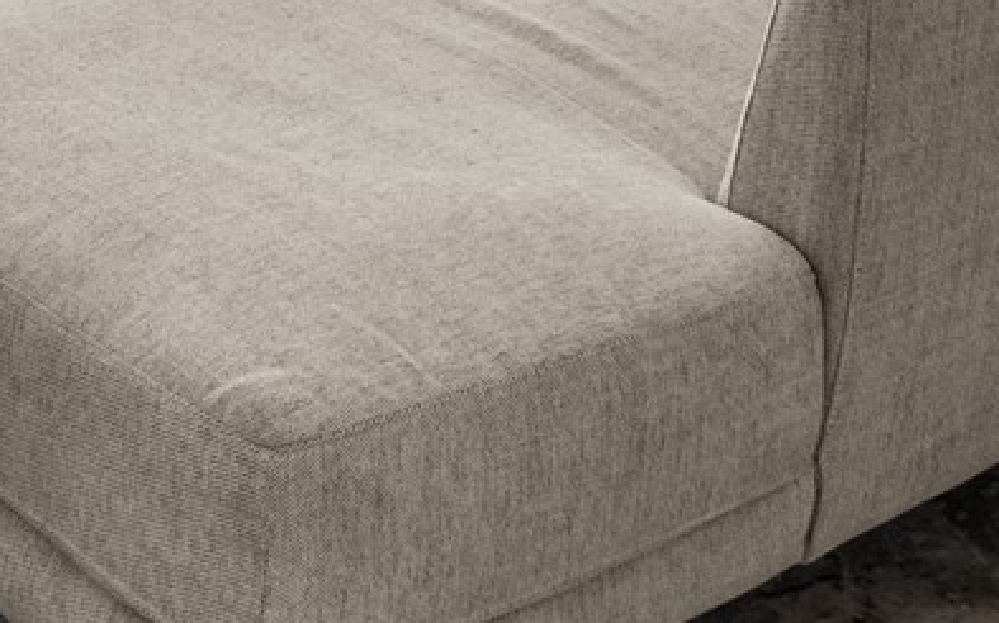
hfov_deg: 22.9
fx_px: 2450
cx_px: 269
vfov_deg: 11.9
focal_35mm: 90
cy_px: -856
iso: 200
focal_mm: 16
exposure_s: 1/2.5
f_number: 9
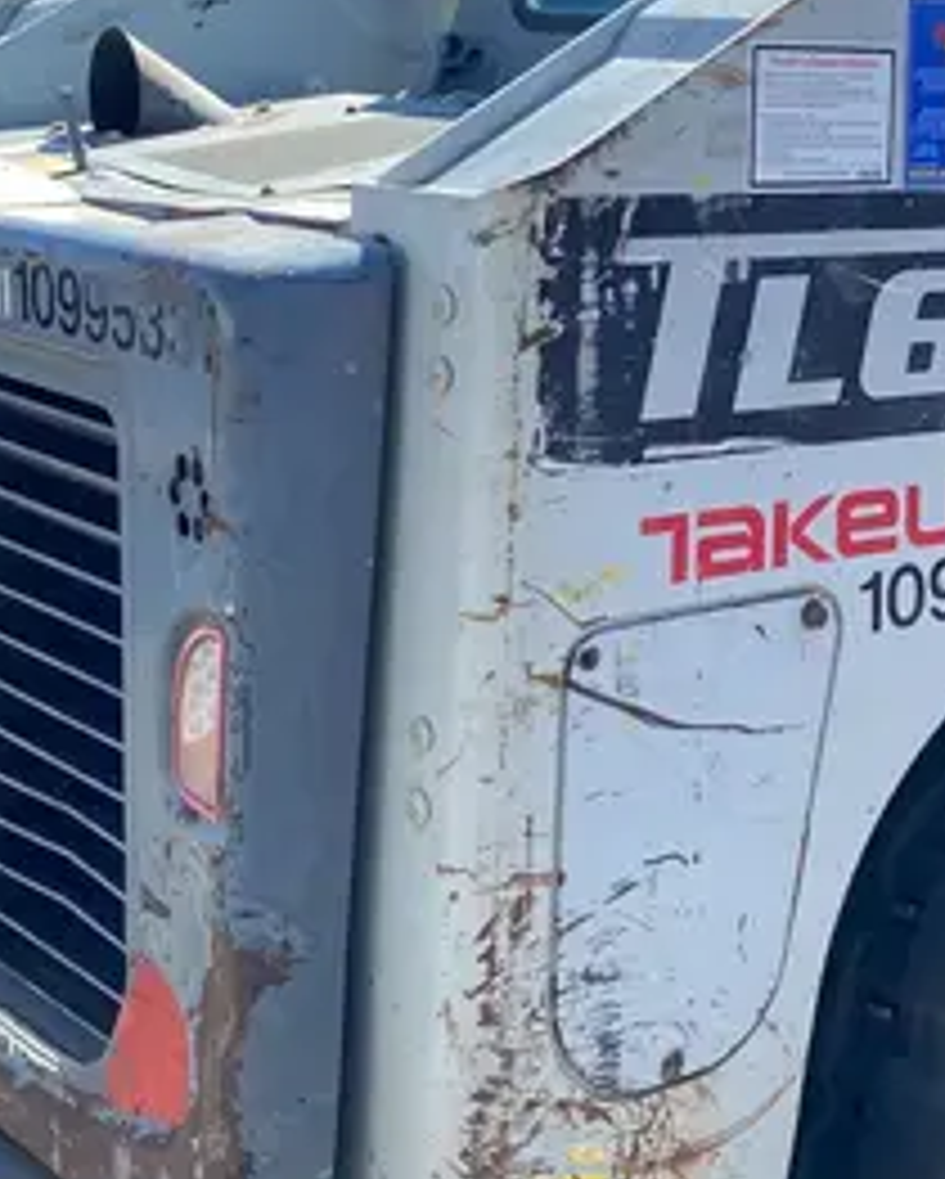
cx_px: 832
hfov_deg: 21.2
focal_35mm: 71
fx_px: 2479
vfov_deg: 26.5
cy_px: 331
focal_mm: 4.25
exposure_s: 1/942
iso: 32
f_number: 1.8
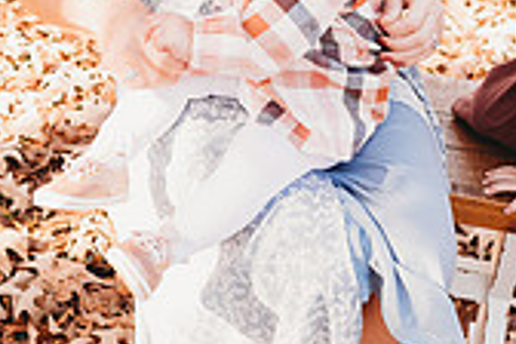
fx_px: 1190
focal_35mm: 83
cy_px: -60
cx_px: 200
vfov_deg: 15.9
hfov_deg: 24.4
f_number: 2.8
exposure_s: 1/160
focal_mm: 24
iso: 100
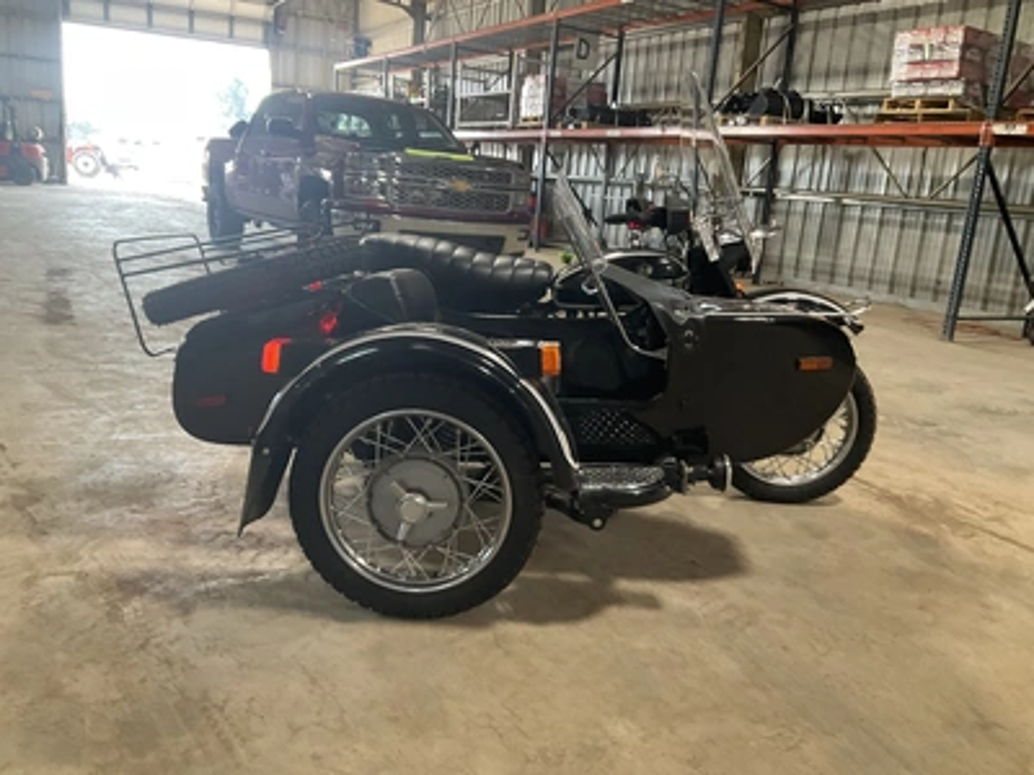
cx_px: 517
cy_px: 388
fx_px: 866
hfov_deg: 61.7
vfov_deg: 48.2
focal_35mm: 29
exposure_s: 1/60
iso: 125
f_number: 1.8
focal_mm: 3
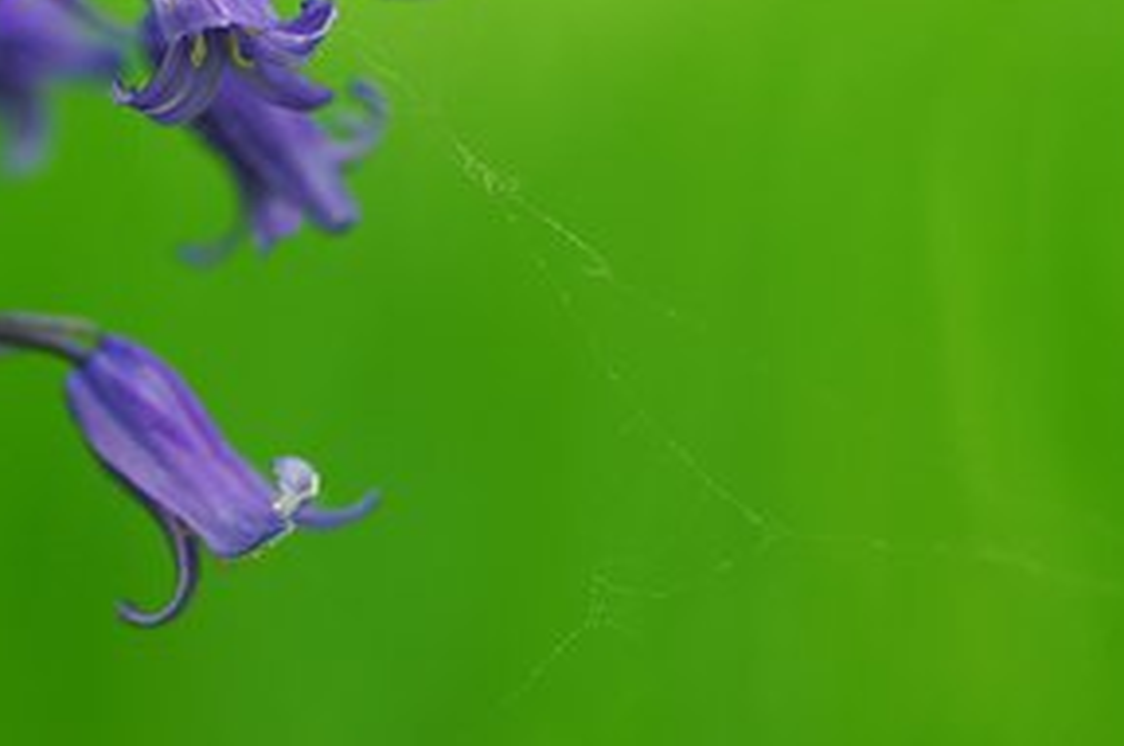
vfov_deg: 3.8
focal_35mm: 360
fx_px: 11218
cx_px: 238
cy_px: 199
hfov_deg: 5.7
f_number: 2.2
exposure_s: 1/250
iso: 250
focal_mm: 135
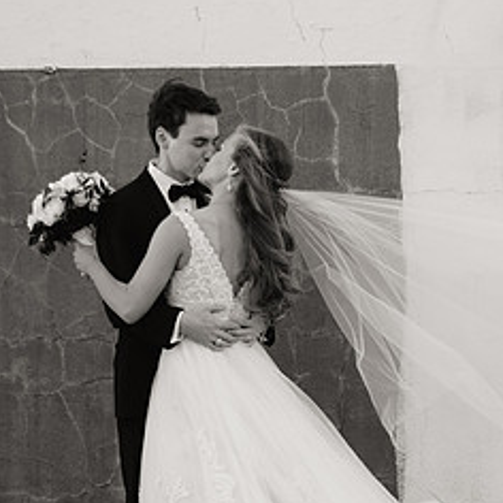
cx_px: 255
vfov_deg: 14.8
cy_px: 416
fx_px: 1923
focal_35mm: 117
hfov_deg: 14.9
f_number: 2
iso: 400
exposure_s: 1/800
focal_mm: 50
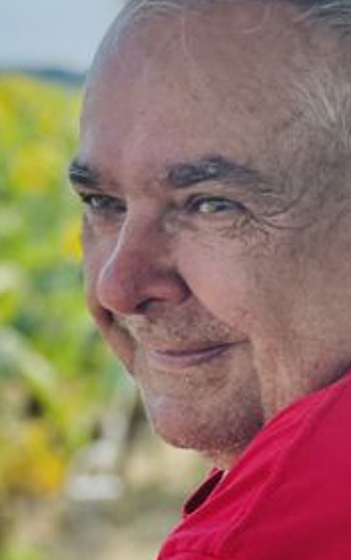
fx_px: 1757
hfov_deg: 11.4
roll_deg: -2.2
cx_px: 269
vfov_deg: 18.1
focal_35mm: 115
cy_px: 384
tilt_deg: -9.1
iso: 25
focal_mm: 6
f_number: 2
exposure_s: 1/403
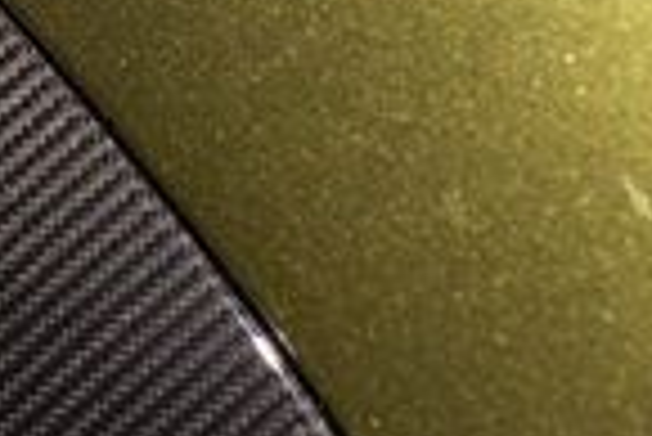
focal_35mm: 373
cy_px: -43
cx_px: -418
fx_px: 6762
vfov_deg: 3.7
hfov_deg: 5.5
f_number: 4.5
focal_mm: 52
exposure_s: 1/125
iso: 160
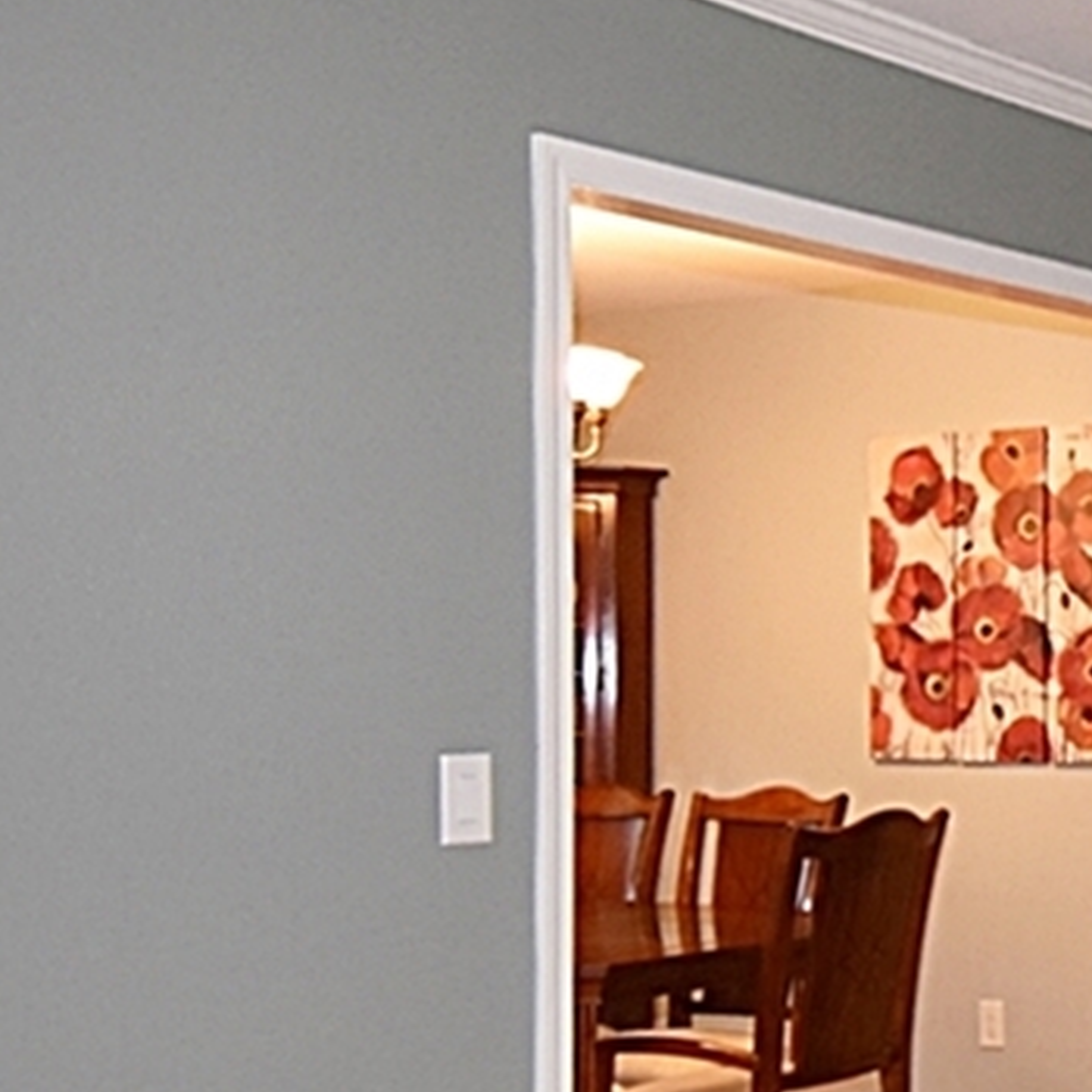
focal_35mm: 59
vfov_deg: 29.0
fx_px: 2106
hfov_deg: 24.5
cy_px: 636
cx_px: 1501
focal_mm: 10
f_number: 4.5
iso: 1600
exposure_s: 1/60
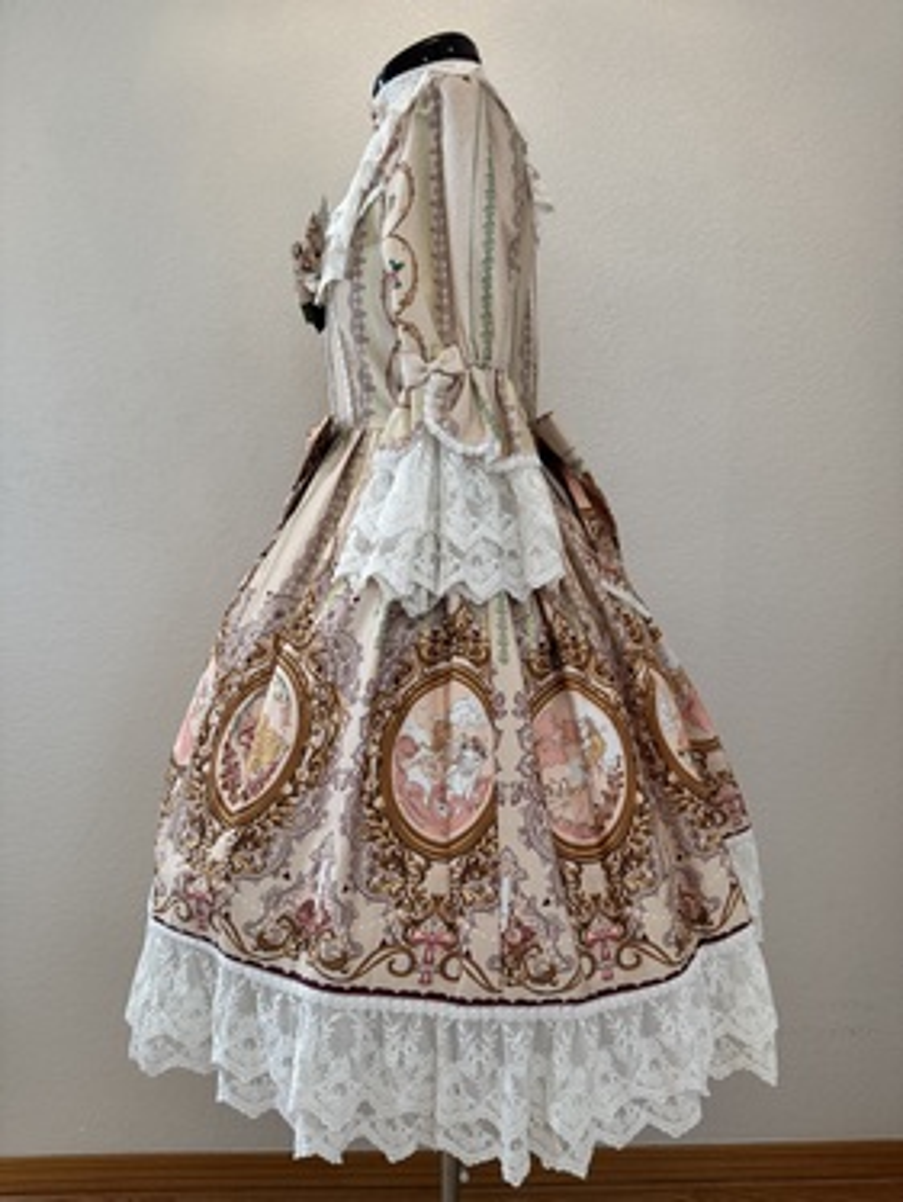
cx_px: 452
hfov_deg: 56.9
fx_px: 834
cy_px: 601
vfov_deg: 71.6
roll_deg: -0.6
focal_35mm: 24
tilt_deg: -6.3
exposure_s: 1/120
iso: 200
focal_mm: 6.76
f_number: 1.78
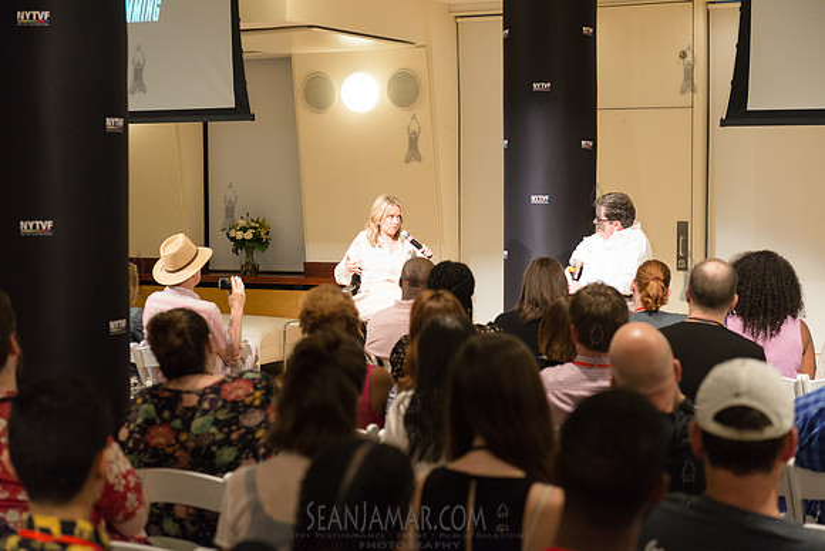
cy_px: 276
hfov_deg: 28.8
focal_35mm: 70
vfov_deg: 19.5
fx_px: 1604
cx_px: 412
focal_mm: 70
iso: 2500
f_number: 4
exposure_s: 1/125
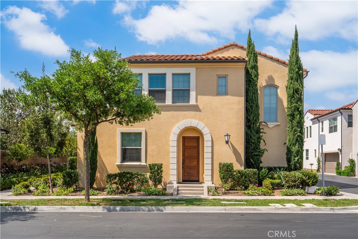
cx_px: 179
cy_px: 120
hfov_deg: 58.7
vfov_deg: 41.1
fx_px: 318
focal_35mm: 32
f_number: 8
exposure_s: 1/4000
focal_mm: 32
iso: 100
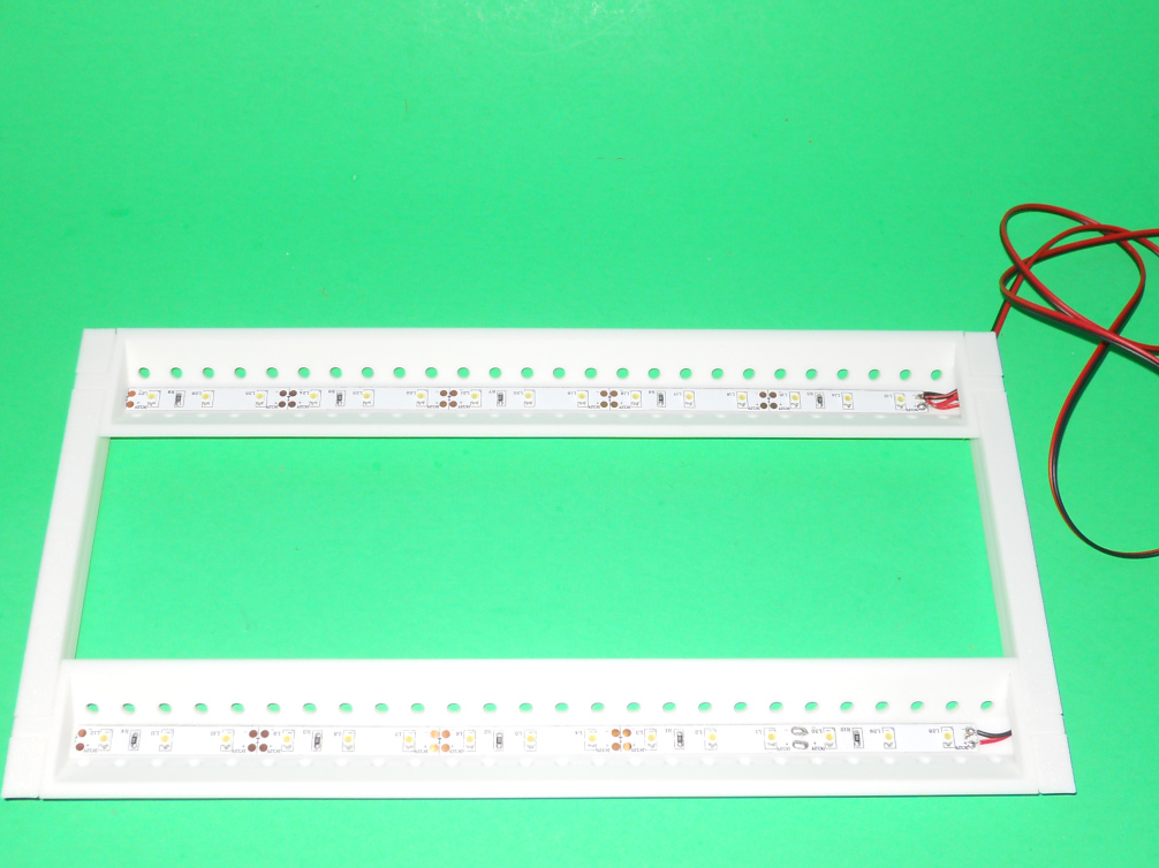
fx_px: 1172
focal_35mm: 35
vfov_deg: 40.5
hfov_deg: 52.4
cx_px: 676
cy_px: 515
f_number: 2.7
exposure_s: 1/25
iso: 80
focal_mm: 5
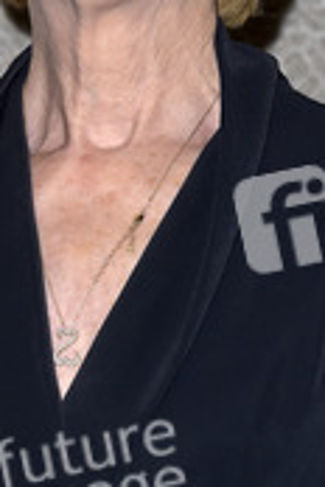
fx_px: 3805
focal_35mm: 281
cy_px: 67
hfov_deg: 4.9
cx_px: 125
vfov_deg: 7.3
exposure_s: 1/250
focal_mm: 122
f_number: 6.3
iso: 500
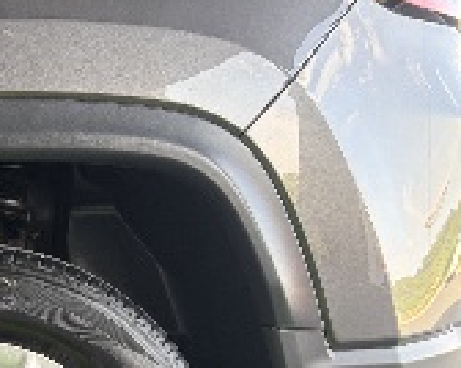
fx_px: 859
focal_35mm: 63
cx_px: -63
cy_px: 393
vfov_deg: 22.9
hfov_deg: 27.2
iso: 125
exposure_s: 1/122
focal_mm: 5.96
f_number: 1.6
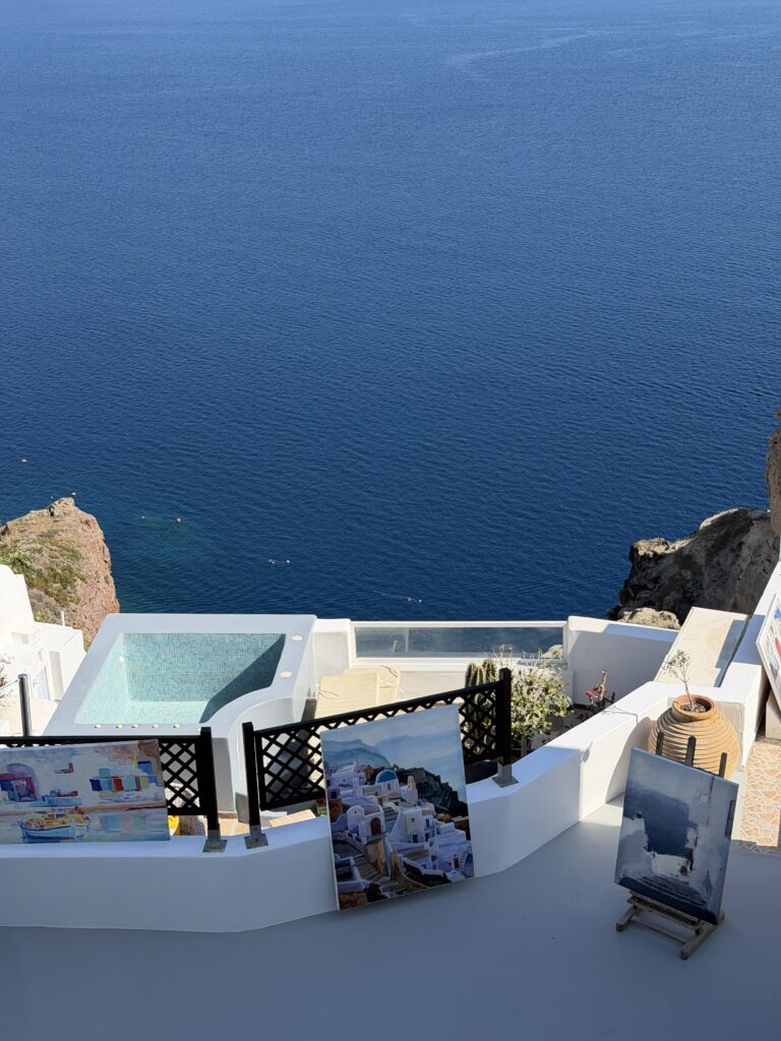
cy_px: 520
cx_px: 390
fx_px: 1444
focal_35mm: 48
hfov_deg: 30.3
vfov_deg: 39.7
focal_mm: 6.76
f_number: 1.78
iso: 64
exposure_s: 1/2865
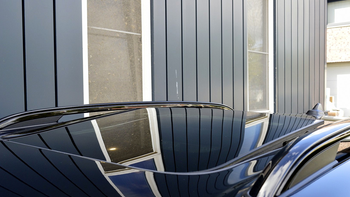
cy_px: 112
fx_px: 381
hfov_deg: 49.4
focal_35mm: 41
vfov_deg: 29.0
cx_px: 175
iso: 400
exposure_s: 1/100
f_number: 9
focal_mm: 26
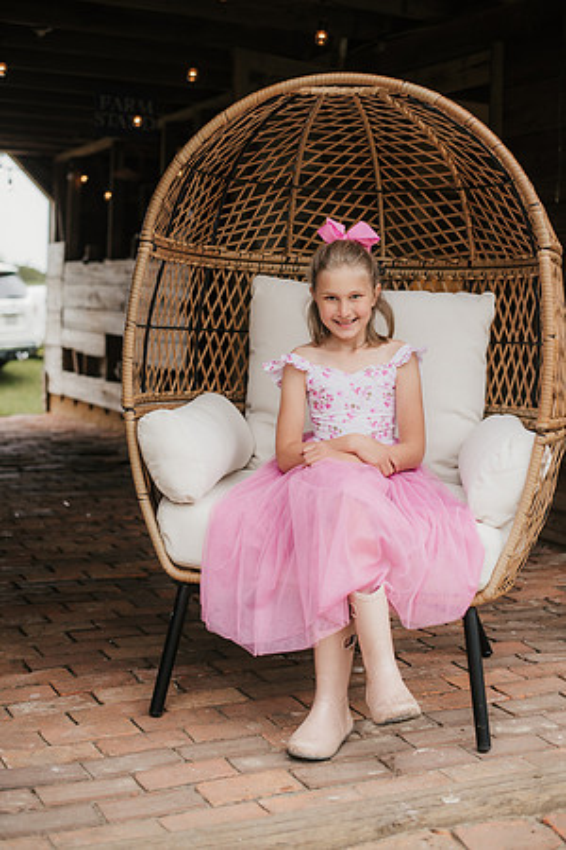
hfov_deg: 27.0
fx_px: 1179
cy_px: 425
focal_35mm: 50
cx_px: 283
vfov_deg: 39.6
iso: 100
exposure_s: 1/160
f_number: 2.8
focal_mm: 50
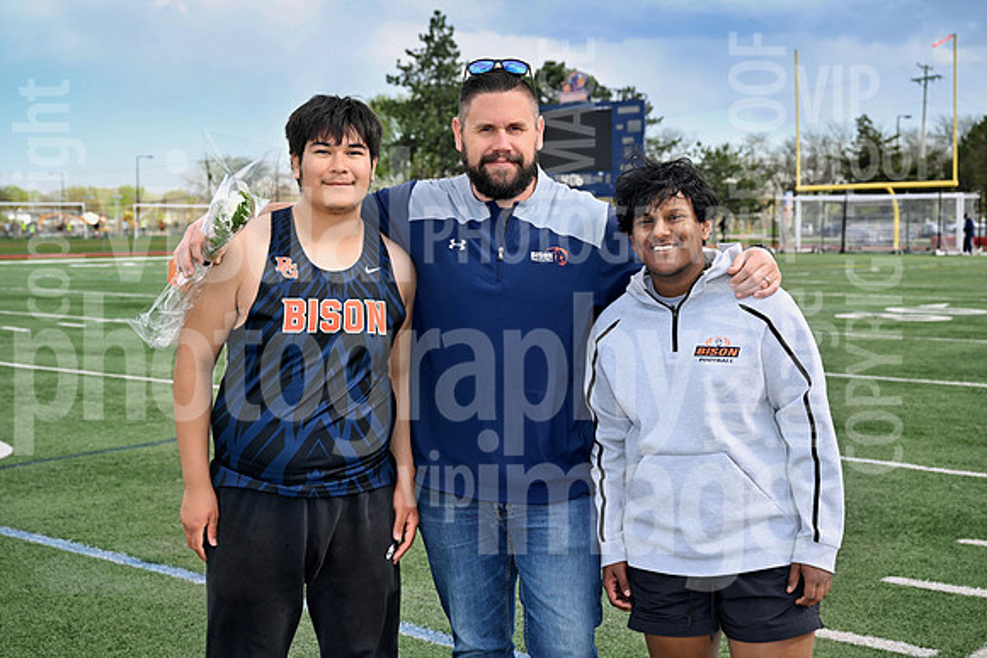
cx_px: 494
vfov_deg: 27.0
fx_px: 1371
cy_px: 329
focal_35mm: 50
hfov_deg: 39.6
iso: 100
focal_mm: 50
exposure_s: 1/200
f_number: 5.6
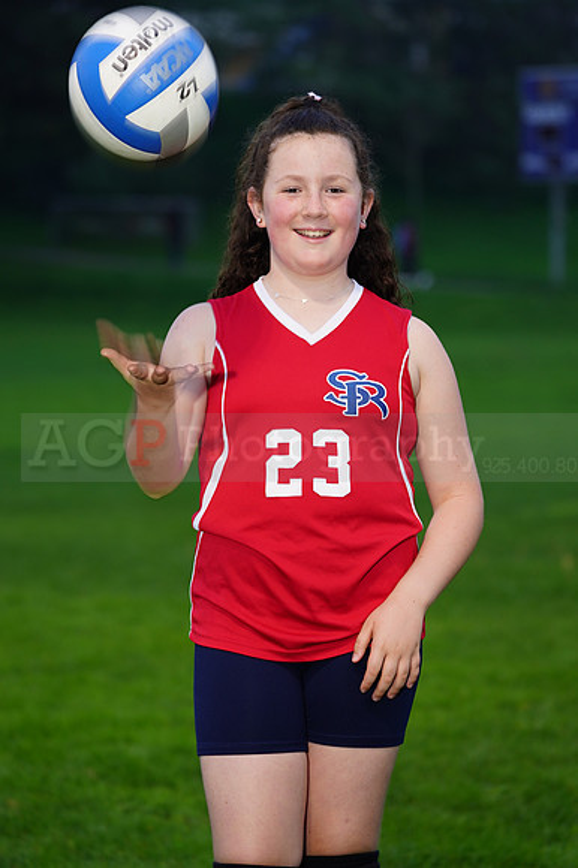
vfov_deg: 11.8
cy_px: 434
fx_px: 4219
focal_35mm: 175
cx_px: 289
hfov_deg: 7.8
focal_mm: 175
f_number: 5.6
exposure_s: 1/25
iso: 320
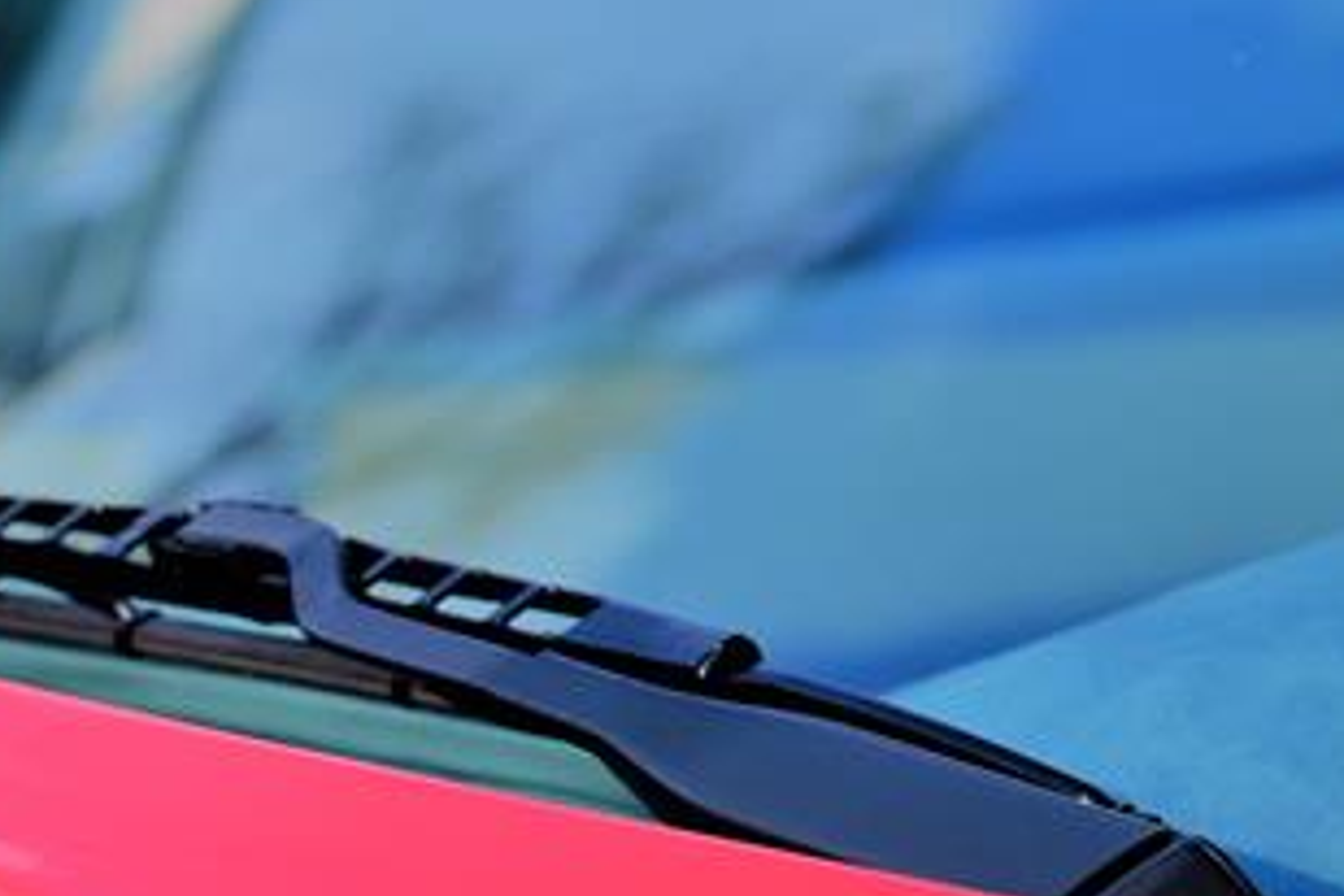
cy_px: 1148
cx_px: -344
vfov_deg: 3.7
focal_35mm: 372
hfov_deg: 5.5
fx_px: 13887
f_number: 7.1
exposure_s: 1/200
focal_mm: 120
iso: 100
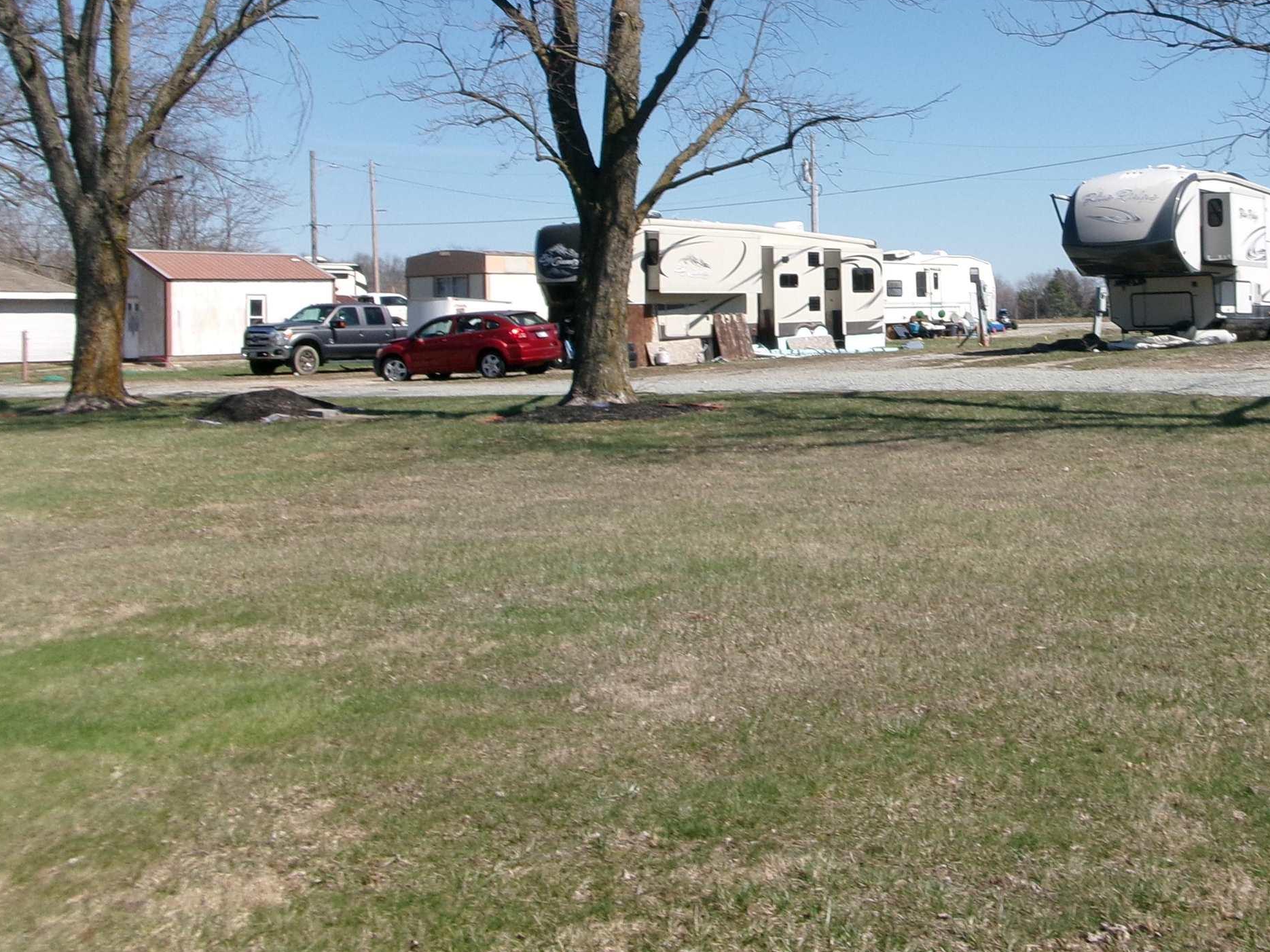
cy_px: 265
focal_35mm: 46
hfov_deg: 40.2
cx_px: 941
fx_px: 1687
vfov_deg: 31.1
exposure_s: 1/140
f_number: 10.8
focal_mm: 5.1
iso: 100
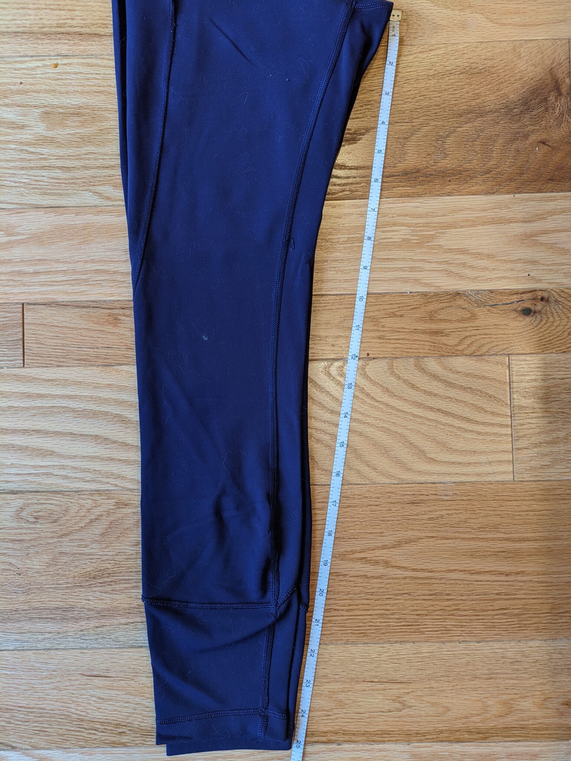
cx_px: 286
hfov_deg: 54.9
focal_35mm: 25
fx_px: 549
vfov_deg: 69.4
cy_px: 380
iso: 69
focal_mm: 5.43
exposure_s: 1/24
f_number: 1.89
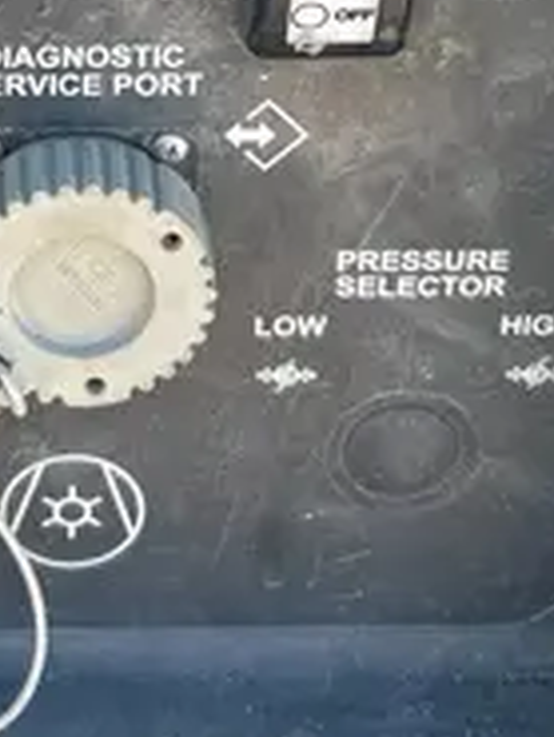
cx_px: 0
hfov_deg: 14.2
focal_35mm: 103
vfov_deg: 17.9
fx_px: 2195
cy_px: -197
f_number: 1.5
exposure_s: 1/352
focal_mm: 5.7
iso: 50
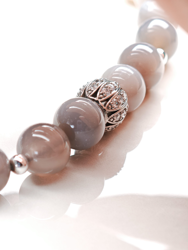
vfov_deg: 13.9
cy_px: 125
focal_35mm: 142
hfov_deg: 10.4
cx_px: 94
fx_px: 1028
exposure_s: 1/127
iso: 50
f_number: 1.8
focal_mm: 11.5
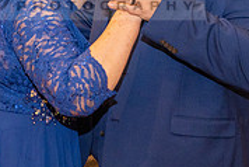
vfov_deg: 11.6
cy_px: -13
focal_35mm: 117
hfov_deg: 17.4
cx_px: 87
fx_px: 810
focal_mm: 24
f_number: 2.8
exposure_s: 1/100
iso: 800
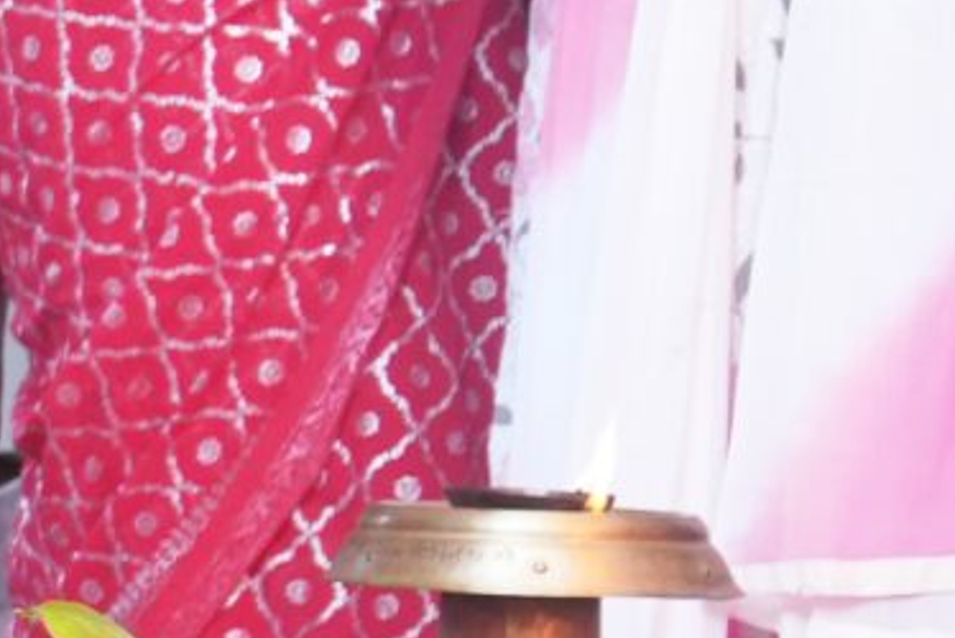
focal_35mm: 212
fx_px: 5628
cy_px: 290
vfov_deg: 6.5
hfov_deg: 8.1
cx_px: -2071
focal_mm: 31
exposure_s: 1/160
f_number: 4
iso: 1000
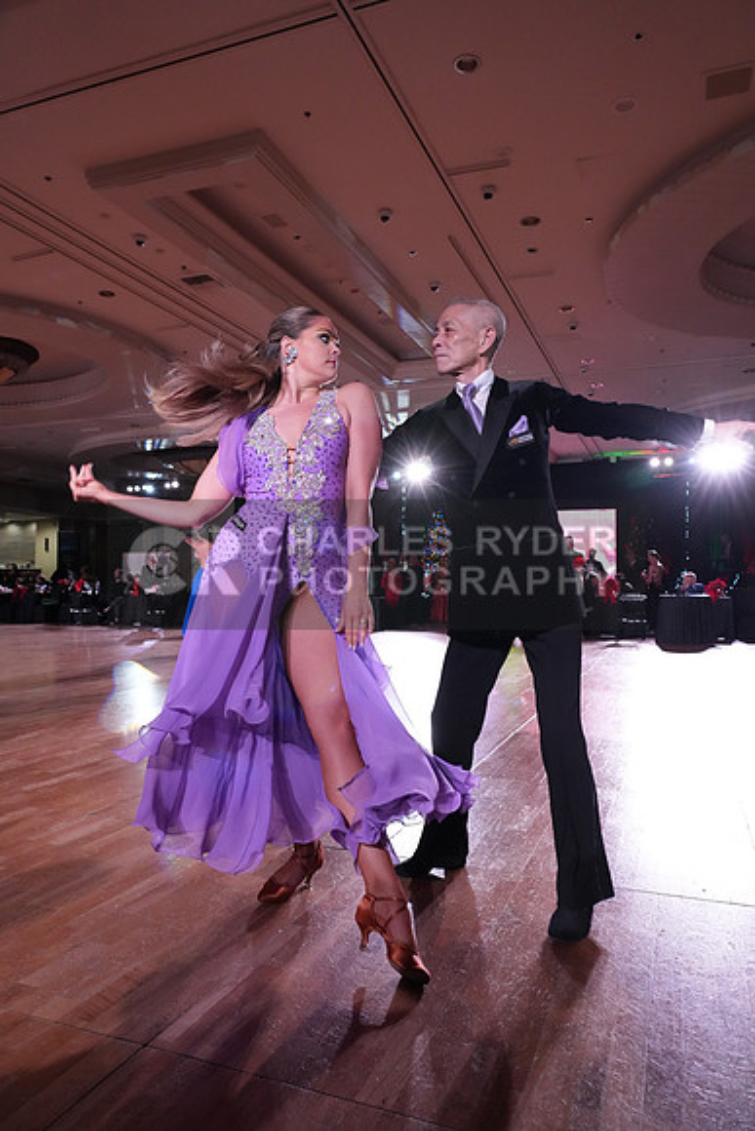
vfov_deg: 73.7
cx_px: 378
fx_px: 754
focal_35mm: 24
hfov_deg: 53.2
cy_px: 566
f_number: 5.6
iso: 5000
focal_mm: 24
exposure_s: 1/320
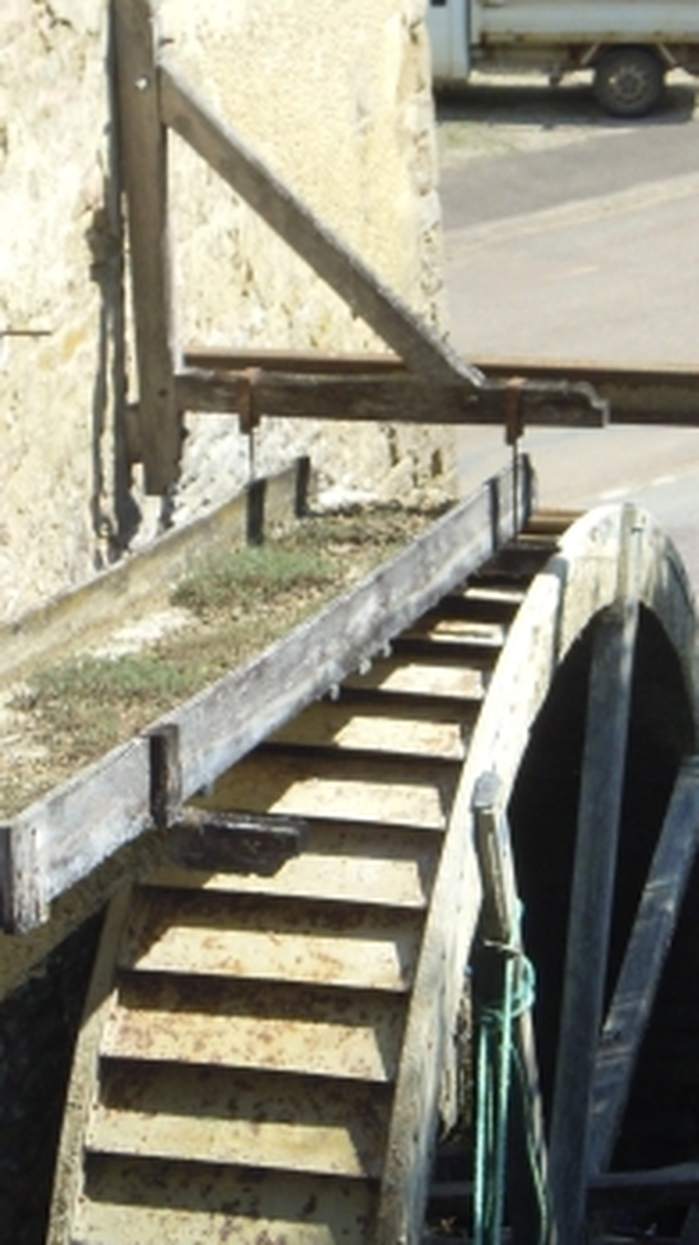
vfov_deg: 18.5
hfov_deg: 10.5
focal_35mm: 115
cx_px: 499
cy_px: 995
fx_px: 3794
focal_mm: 8.3
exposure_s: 1/640
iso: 100
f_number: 3.4
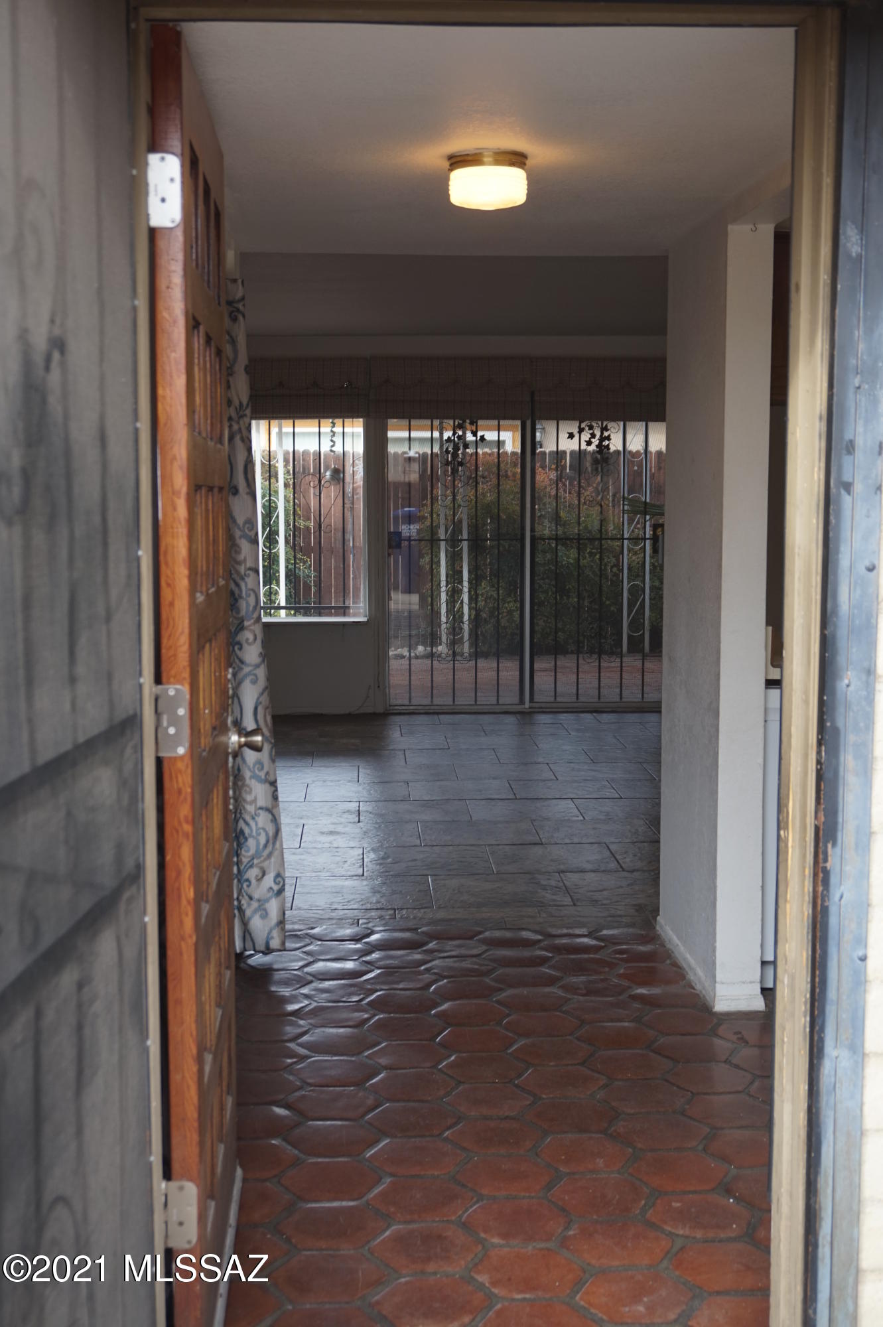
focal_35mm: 44
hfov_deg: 30.8
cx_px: 442
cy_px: 664
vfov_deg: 45.0
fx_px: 1602
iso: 160
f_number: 4.5
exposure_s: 1/60
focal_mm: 29
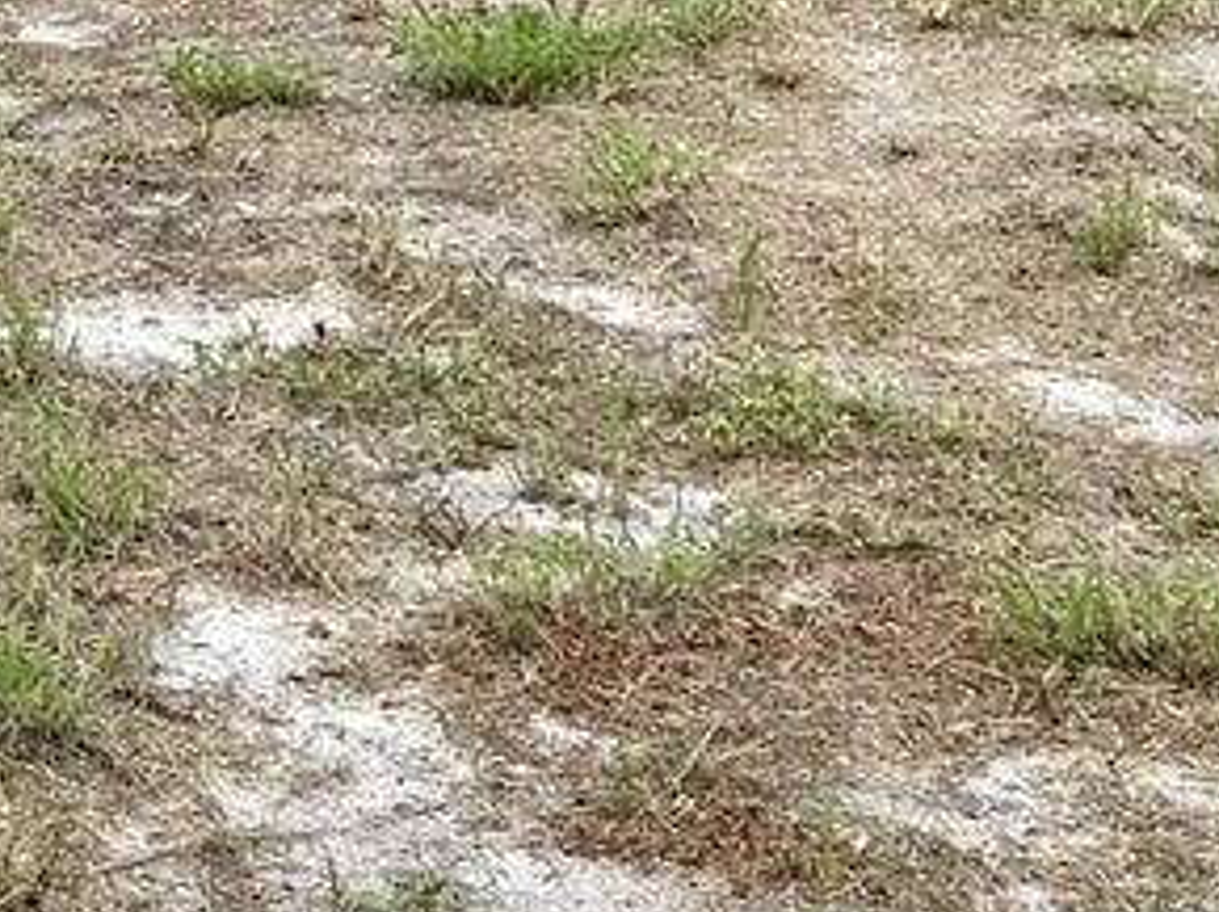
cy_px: -408
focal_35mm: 113
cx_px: -700
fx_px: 3976
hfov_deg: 15.8
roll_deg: +1.7
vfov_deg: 12.5
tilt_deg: -5.3
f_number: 1.78
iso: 80
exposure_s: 1/3861
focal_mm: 6.86
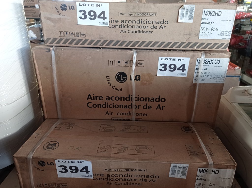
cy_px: 94
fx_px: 204
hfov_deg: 63.5
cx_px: 126
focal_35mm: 28
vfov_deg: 49.7
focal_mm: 4.7
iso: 193
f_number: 1.79
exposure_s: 1/30
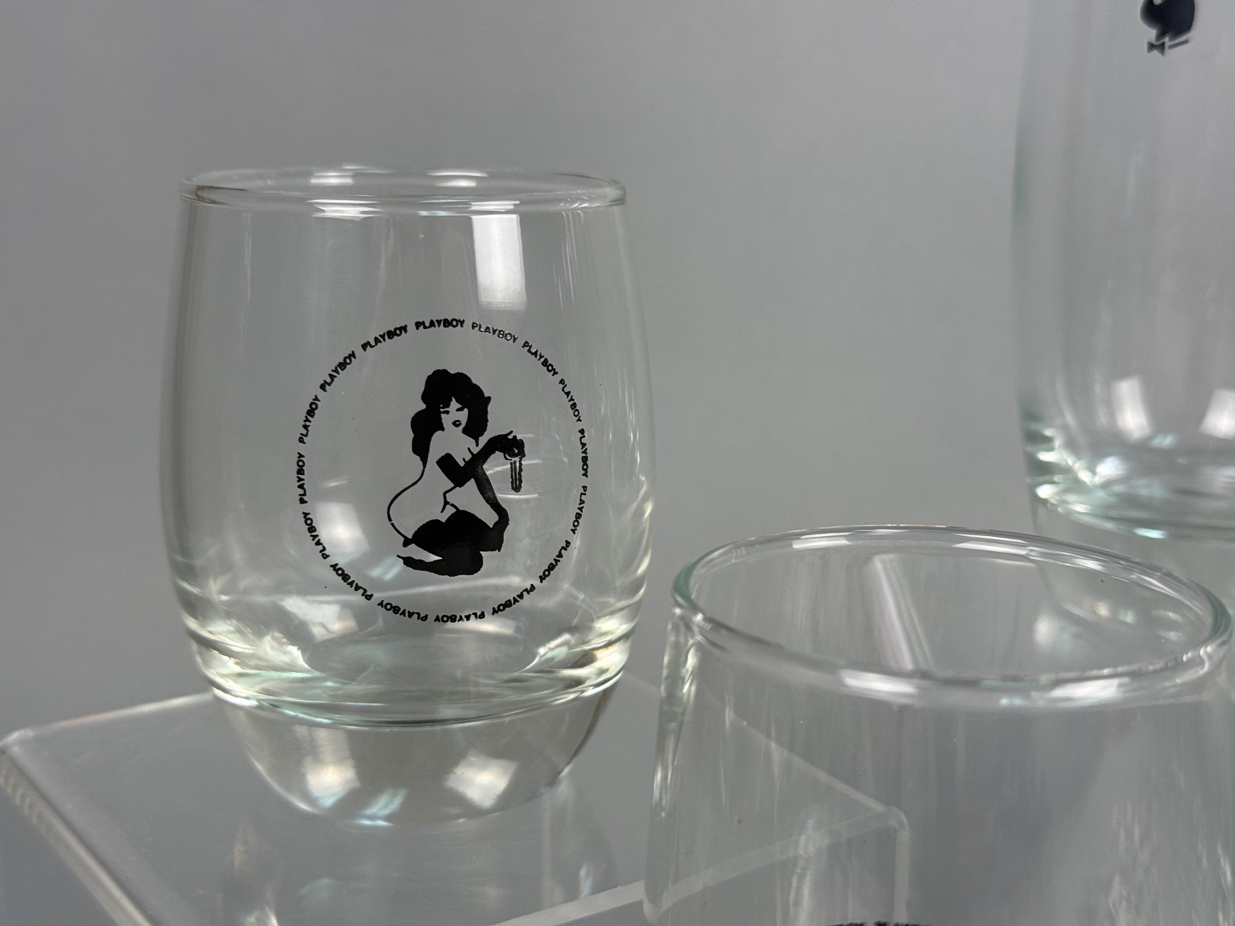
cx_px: 618
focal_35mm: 48
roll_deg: +0.4
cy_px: 463
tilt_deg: -11.6
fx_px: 1713
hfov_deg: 39.7
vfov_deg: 30.3
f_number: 1.78
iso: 80
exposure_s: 1/120
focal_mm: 6.76
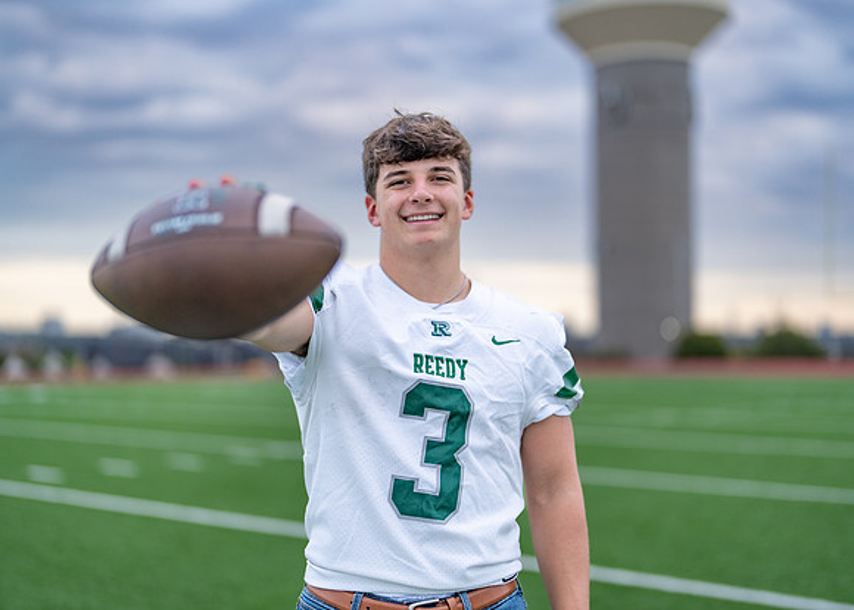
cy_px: 305
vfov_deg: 27.0
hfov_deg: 37.2
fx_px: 1270
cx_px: 427
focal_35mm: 52
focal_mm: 50
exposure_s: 1/500
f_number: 1.2
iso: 320
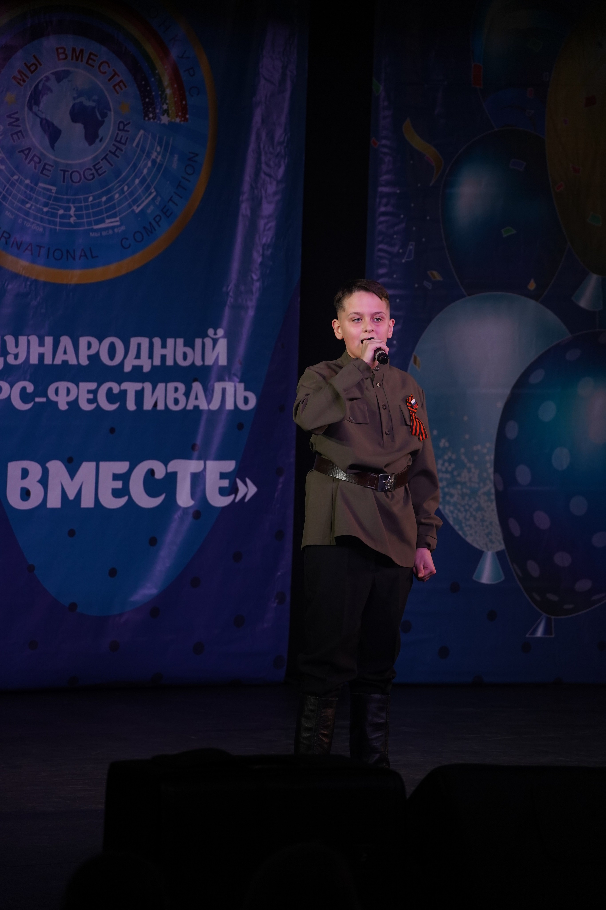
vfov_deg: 12.4
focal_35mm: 166
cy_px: 455
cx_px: 303
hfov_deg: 8.3
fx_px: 4191
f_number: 5.6
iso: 1600
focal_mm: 166
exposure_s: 1/250
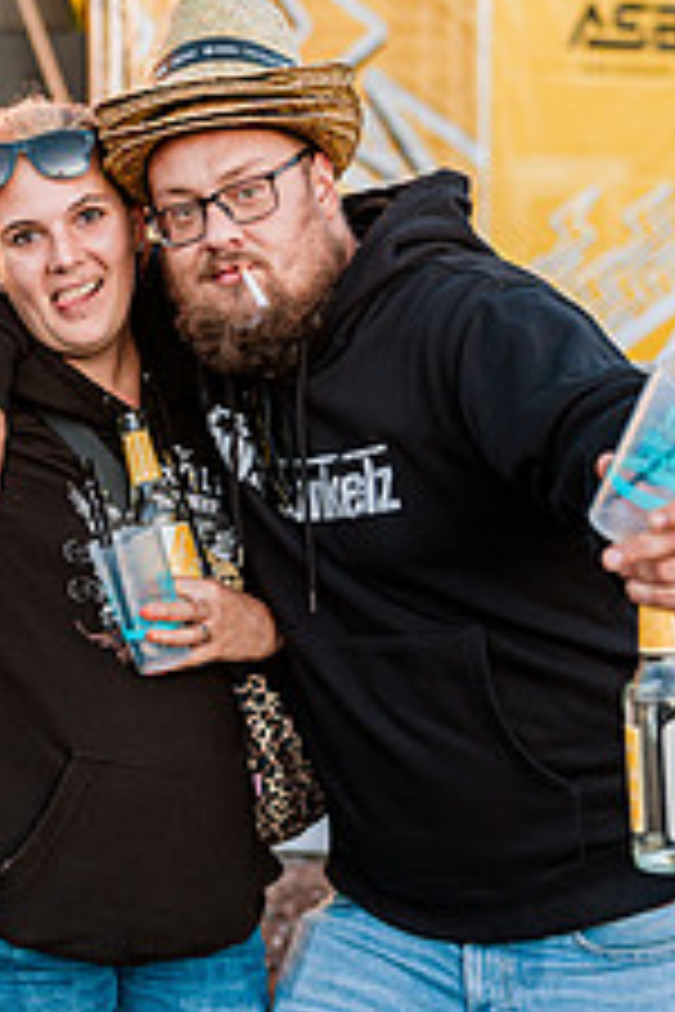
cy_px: 585
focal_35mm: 88
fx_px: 2475
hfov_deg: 15.5
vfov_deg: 23.1
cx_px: 198
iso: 250
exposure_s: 1/160
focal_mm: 44
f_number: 2.2
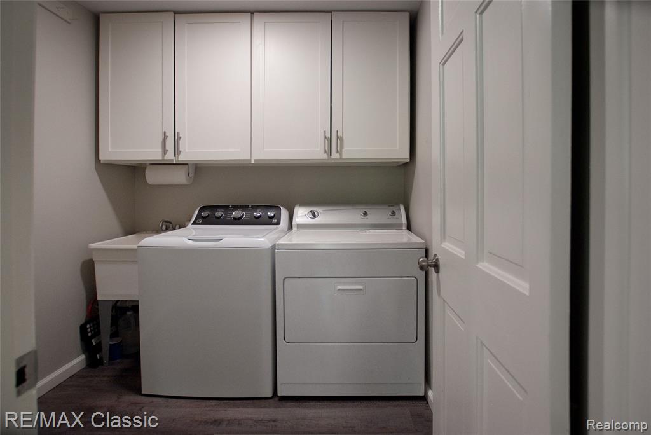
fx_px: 271
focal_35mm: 15
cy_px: 218
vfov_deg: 77.4
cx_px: 326
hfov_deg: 100.4
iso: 640
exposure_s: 1/80
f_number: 3.5
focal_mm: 10
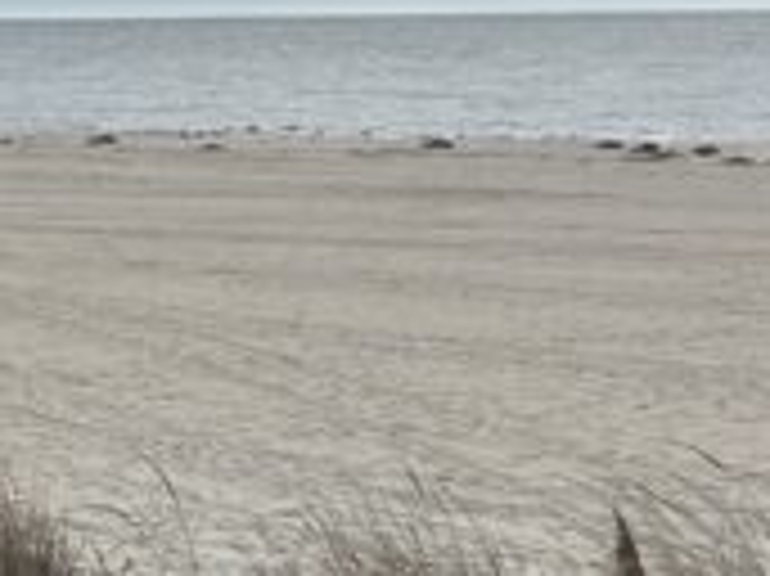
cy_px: -99
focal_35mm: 156
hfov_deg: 10.6
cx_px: -1153
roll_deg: +1.1
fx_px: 3468
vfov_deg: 9.4
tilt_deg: +1.1
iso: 50
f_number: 1.5
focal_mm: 5.7
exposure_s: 1/11364
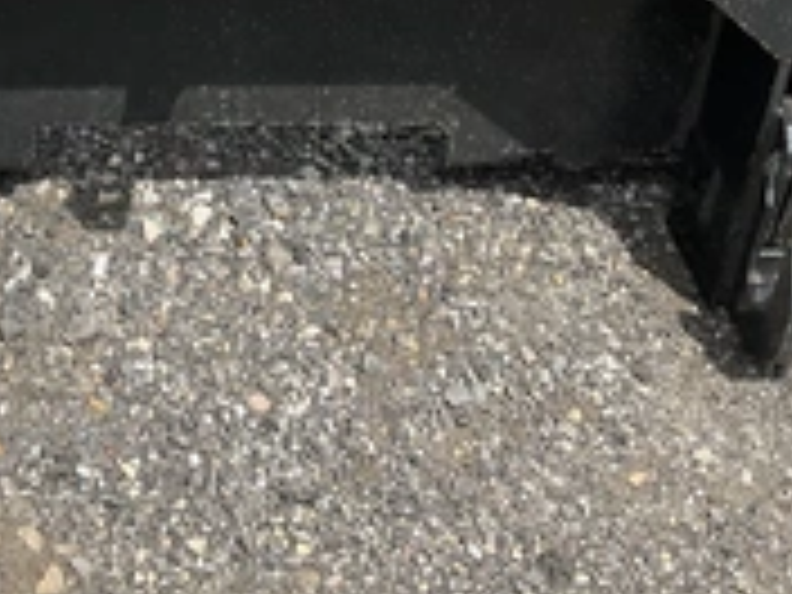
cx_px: 166
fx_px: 1510
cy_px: -14
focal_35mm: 66
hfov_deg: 28.8
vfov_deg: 21.4
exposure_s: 1/1626
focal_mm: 3
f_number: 1.8
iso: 25
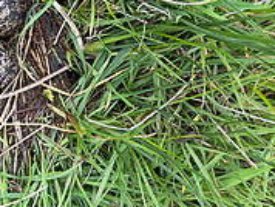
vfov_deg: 18.7
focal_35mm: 78
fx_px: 620
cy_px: 36
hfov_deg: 23.7
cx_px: -15
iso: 80
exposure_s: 1/473
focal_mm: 6.86
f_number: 1.78
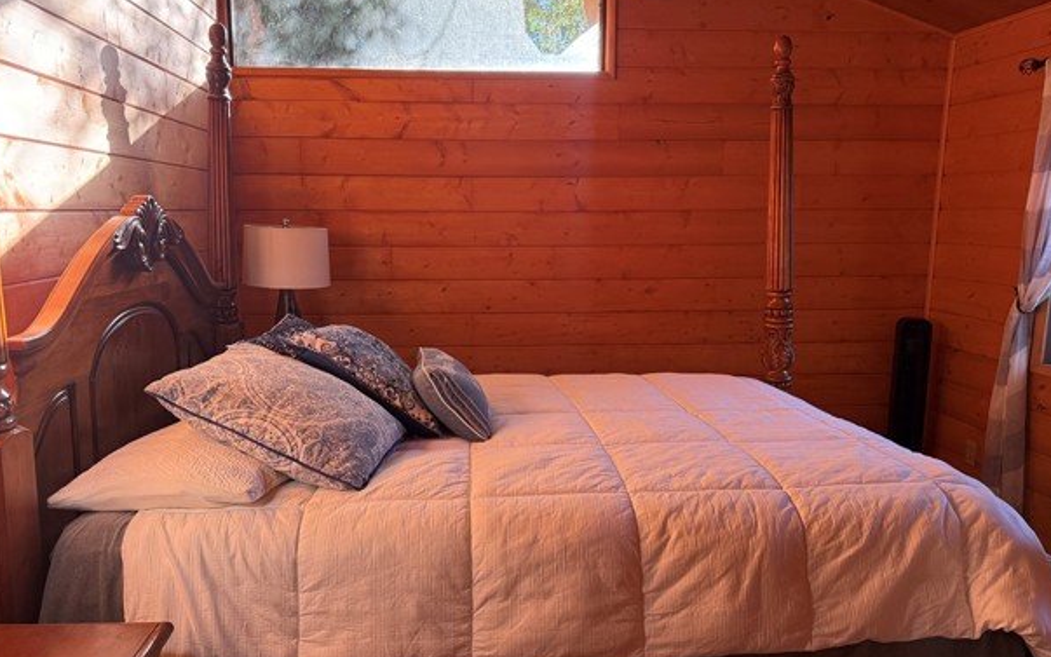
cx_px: 505
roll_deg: +0.9
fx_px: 773
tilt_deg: -9.0
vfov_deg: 46.0
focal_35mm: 27
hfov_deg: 68.4
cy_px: 342
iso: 200
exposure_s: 1/234
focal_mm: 6.76
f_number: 1.78
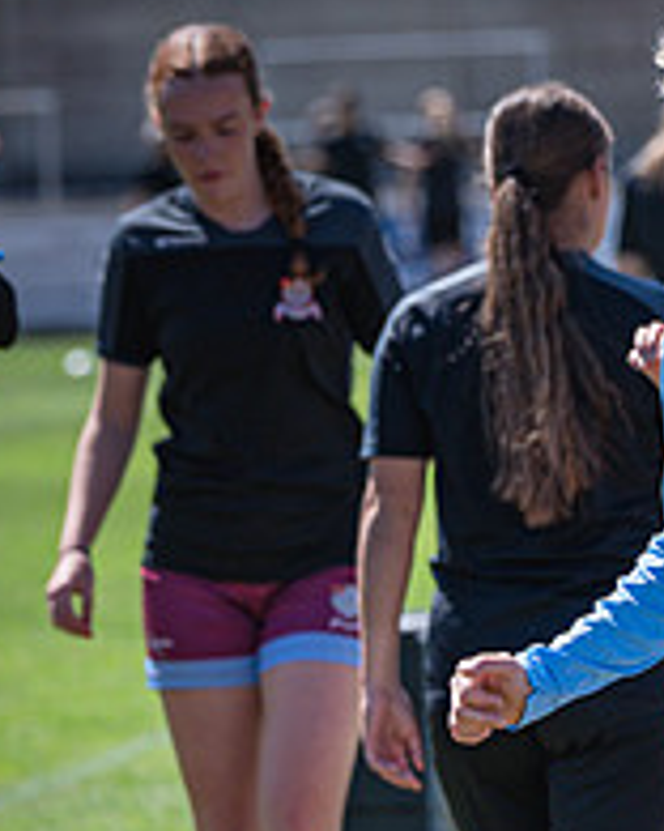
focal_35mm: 466
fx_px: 11447
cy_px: 877
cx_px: 826
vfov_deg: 4.1
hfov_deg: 3.3
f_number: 4
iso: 200
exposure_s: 1/1250
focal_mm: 128
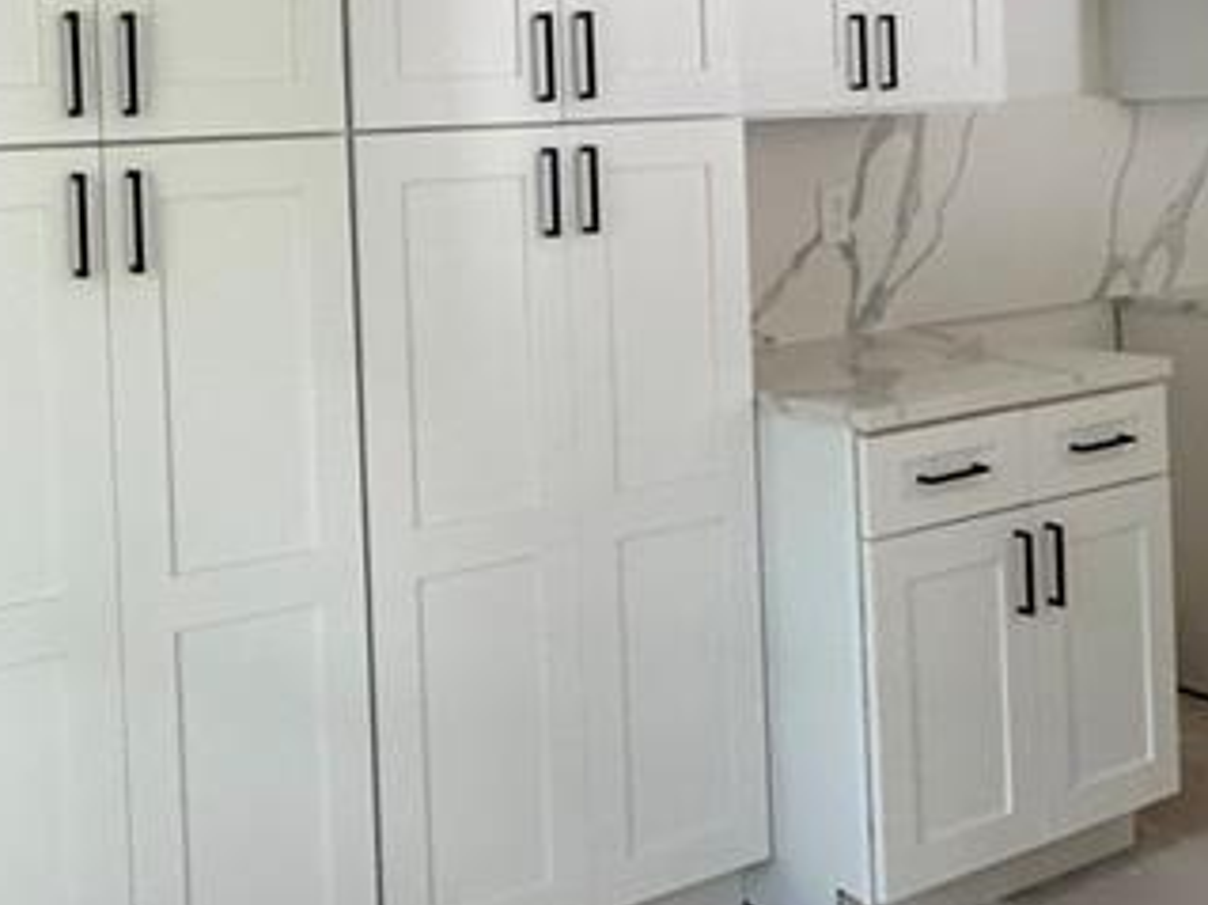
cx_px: 341
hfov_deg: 41.2
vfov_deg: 31.1
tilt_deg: -0.3
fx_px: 1570
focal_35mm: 45
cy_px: 148
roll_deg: +2.6
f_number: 2.2
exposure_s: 1/99
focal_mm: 2.22
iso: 320
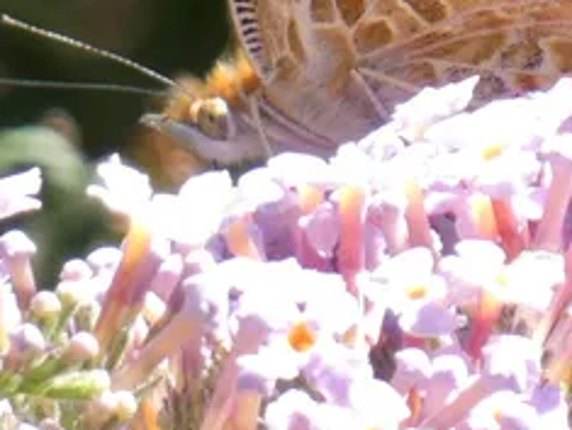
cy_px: -117
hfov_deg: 1.7
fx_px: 19793
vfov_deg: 1.2
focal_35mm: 1196
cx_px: 462
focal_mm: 78.8
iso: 100
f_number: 5.6
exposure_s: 1/100
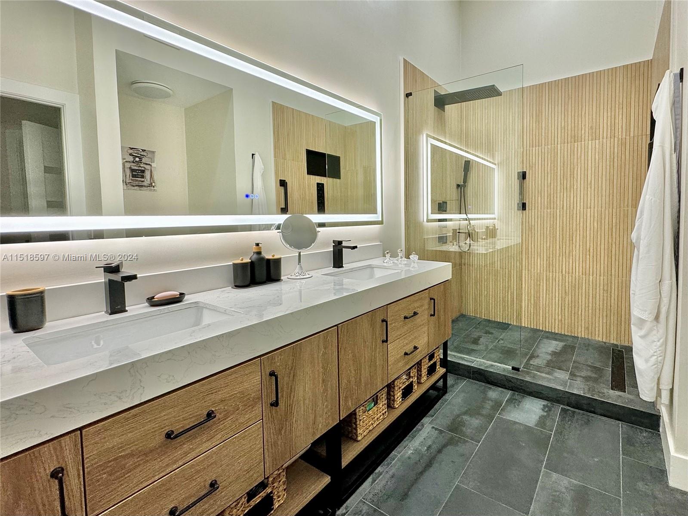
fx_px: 278
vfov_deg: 85.7
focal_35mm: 14
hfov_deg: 102.1
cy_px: 258
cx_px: 344
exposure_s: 1/120
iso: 160
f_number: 2.2
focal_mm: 2.22
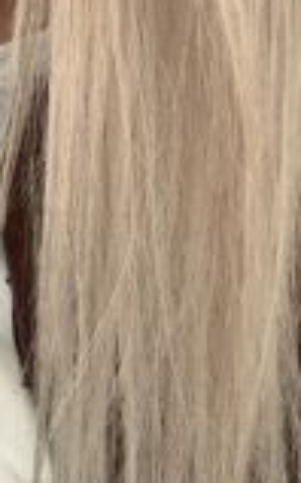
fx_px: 1685
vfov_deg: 15.6
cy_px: -122
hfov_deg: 10.1
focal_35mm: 128
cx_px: -58
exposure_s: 1/60
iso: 100
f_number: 2.2
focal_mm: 2.87
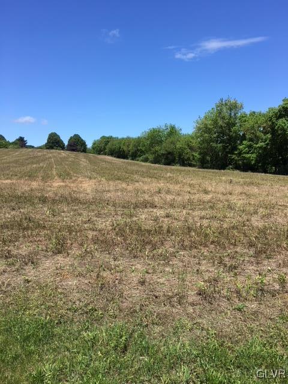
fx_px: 322
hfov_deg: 48.2
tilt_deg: -5.3
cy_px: 192
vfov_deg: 61.7
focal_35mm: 29
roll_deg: +1.1
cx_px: 144
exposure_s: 1/1326
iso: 25
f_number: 2.2
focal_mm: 4.15
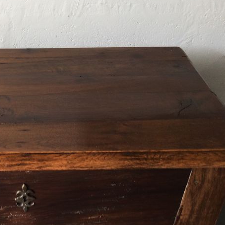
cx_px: 19
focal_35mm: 60
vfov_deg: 28.1
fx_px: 441
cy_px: 178
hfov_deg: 27.5
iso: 32
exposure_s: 1/50
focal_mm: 3.3
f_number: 2.4
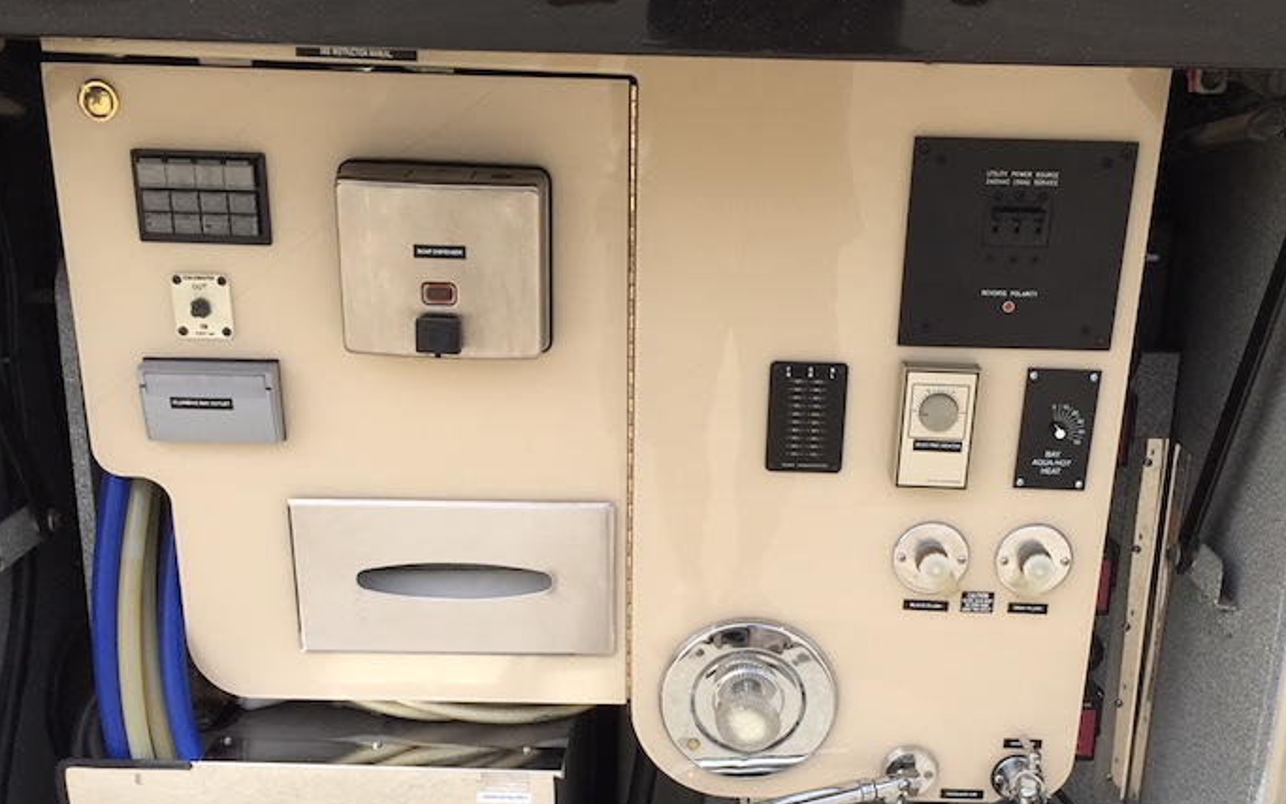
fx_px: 1577
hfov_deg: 44.3
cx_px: 695
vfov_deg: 27.9
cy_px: 663
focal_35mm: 45
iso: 32
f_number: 2.2
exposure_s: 1/1041
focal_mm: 4.15
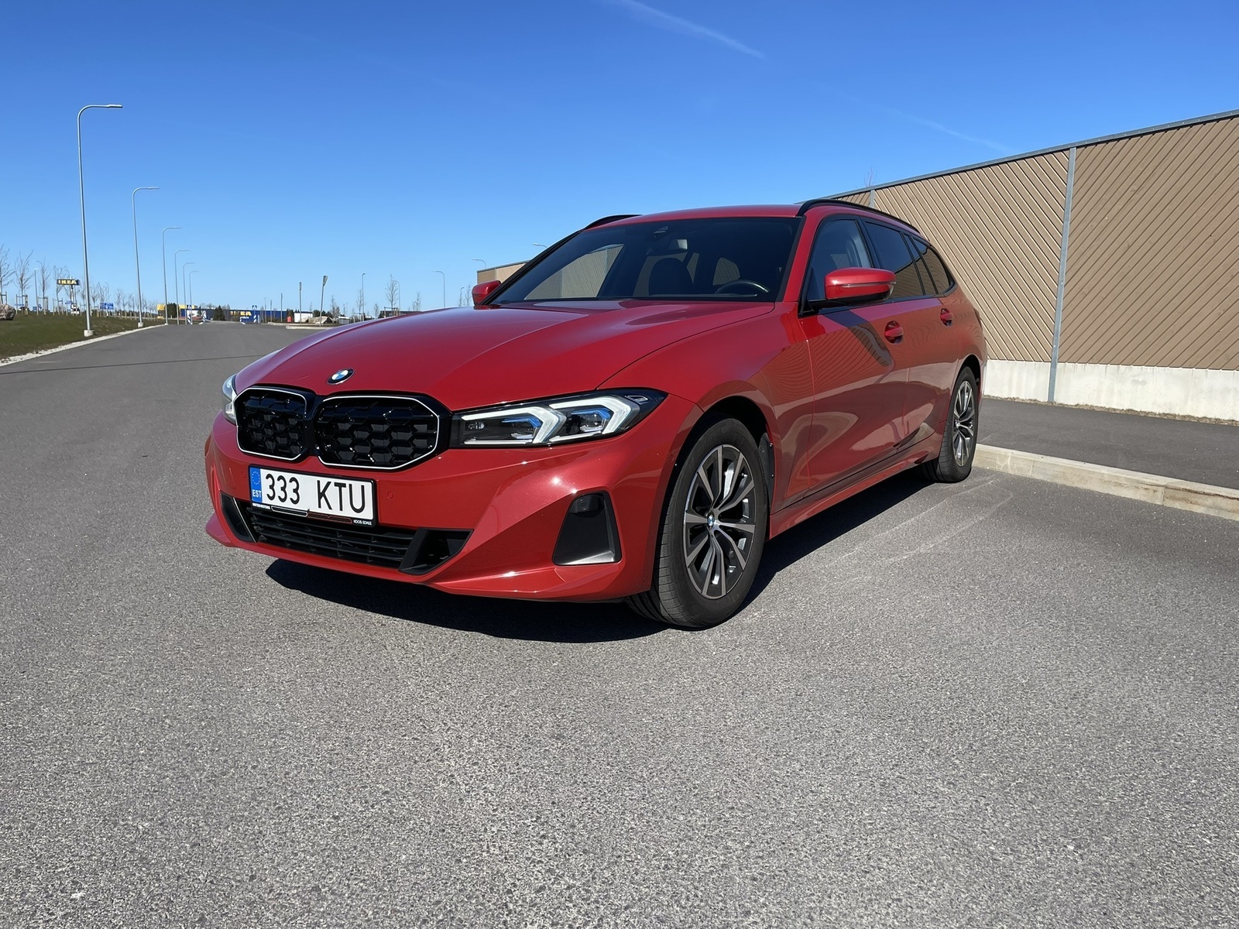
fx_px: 931
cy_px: 464
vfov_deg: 53.1
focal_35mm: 26
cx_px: 620
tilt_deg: -7.3
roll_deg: +0.4
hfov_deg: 67.3
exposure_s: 1/3610
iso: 32
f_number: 1.6
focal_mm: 4.2
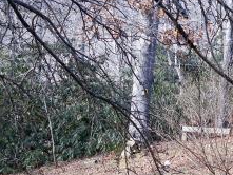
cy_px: 167
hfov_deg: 20.8
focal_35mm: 92
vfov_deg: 15.8
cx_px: 218
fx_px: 620
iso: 80
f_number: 3.1
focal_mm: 6.3
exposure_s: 1/160
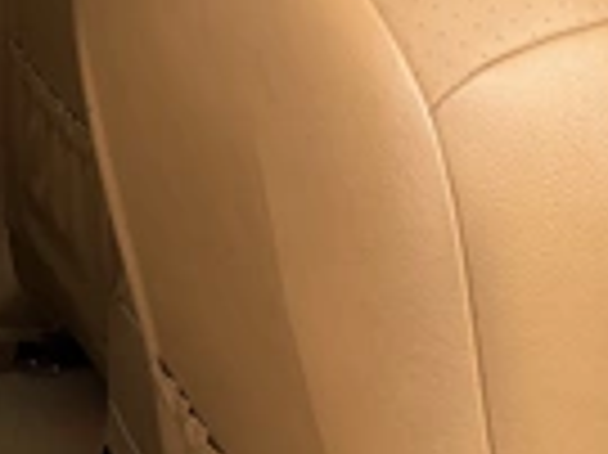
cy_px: 634
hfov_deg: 20.3
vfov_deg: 16.0
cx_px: -234
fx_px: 1509
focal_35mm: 86
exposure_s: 1/180
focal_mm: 3
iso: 20
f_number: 1.8
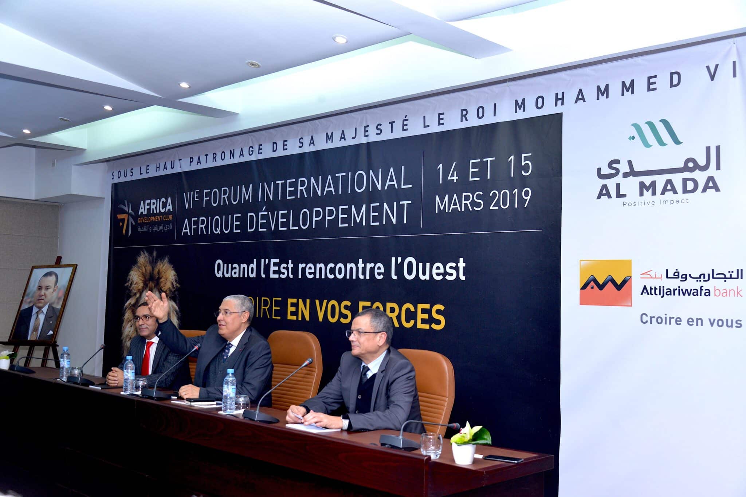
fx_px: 787
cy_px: 248
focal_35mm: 38
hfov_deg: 50.7
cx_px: 373
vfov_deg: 35.0
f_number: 5.6
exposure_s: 1/90
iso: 800
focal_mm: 38
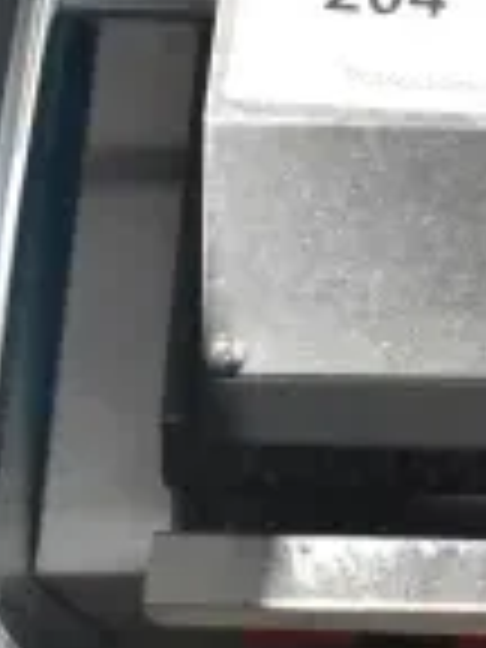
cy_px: 214
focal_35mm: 134
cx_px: 1184
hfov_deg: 9.7
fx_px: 2508
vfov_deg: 14.7
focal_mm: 22
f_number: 6.3
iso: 6400
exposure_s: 1/160
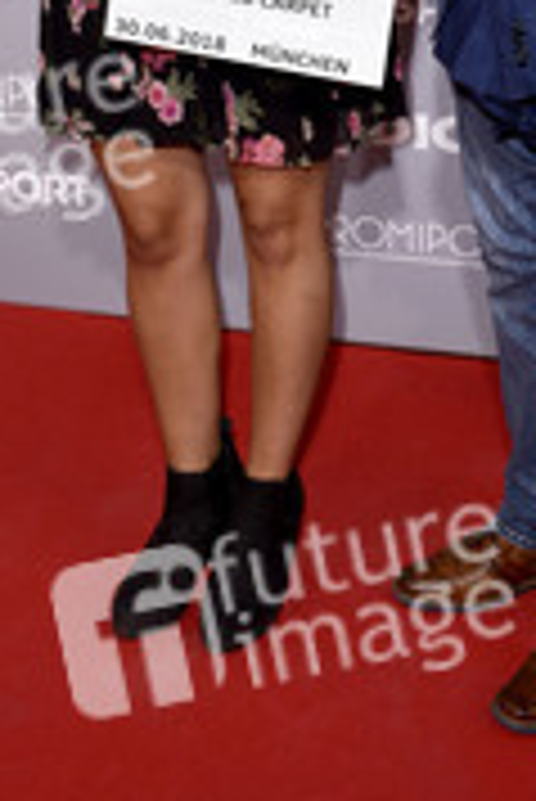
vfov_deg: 25.5
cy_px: -63
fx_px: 1649
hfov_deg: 18.3
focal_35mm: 74
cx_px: 414
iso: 320
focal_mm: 22
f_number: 6.3
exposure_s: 1/160
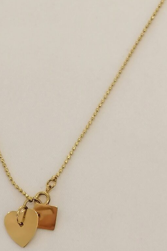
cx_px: 50
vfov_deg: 15.6
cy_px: 144
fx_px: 912
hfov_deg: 10.4
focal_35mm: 131
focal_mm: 4.75
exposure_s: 1/50
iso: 80
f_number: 1.8
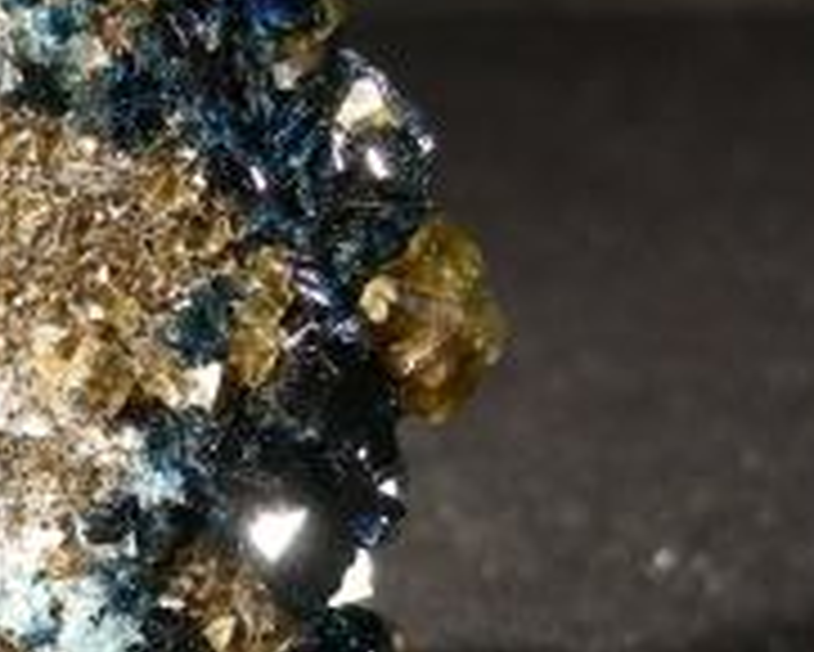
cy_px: 339
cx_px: 144
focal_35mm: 219
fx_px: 5279
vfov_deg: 7.1
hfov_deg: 8.8
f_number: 3.5
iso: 200
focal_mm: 16.5
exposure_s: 1/25.8
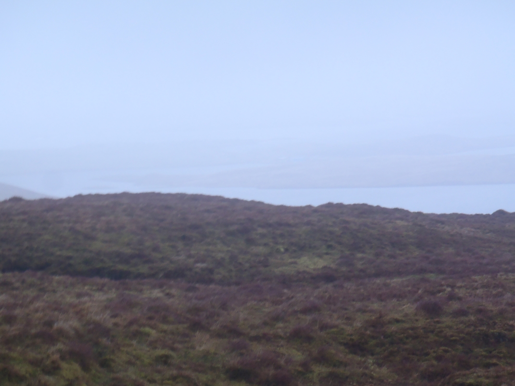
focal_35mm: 102
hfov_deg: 19.3
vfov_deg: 14.5
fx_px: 1518
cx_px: 258
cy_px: 193
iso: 200
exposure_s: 1/15
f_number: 5.1
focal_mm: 18.2
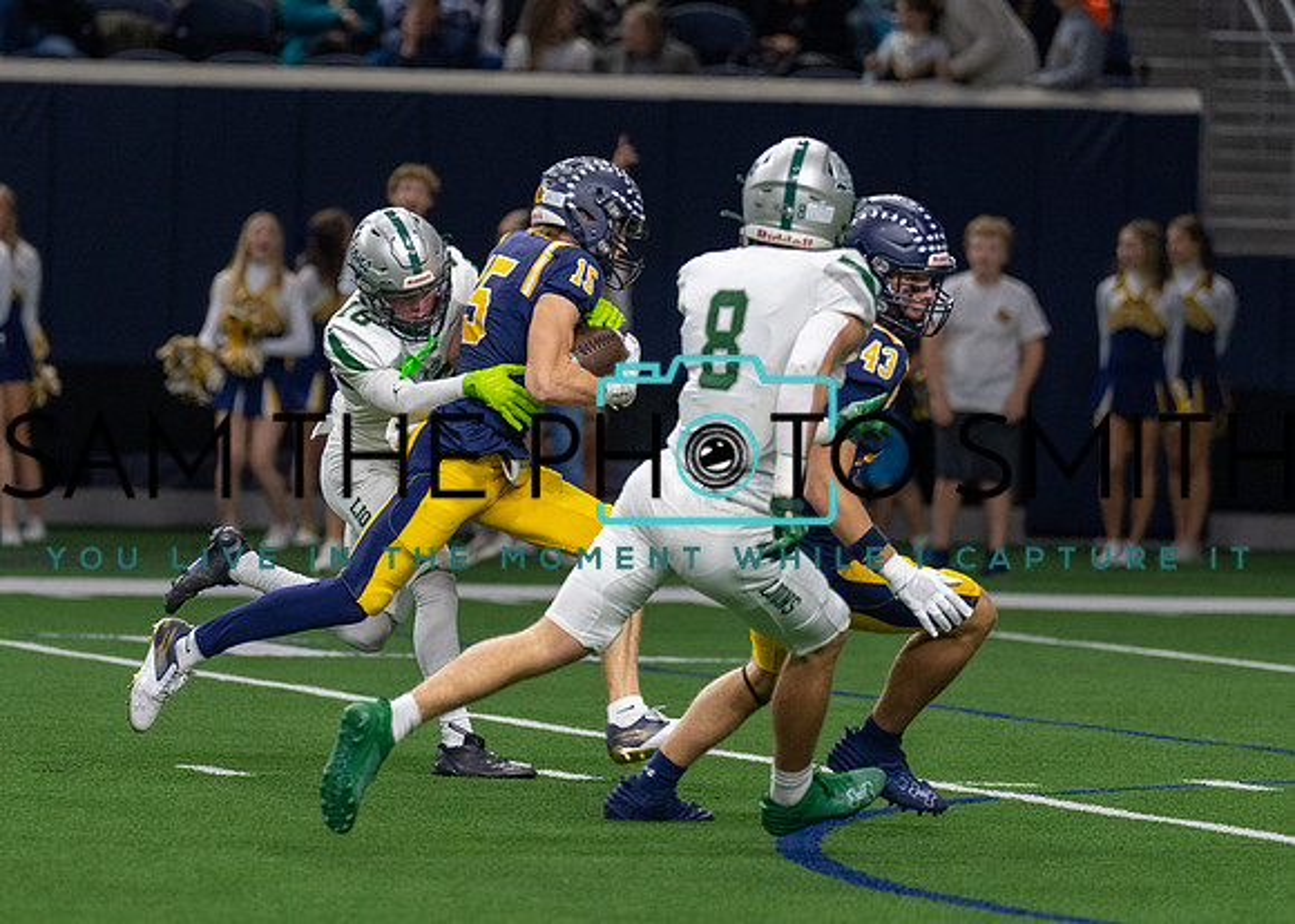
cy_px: 364
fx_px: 13202
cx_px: 540
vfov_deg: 4.0
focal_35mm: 359
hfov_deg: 5.6
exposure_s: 1/1000
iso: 2000
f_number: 2.8
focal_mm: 200
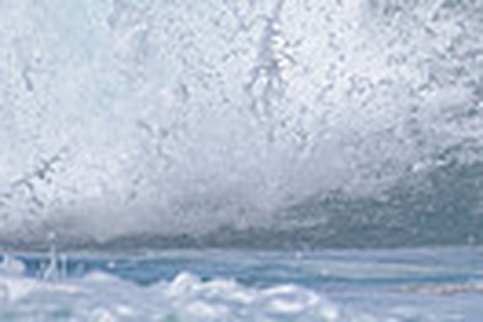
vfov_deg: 0.5
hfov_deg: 0.8
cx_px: 1016
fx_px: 36209
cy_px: -111
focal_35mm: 2699
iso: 125
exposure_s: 1/2000
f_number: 5.6
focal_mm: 500
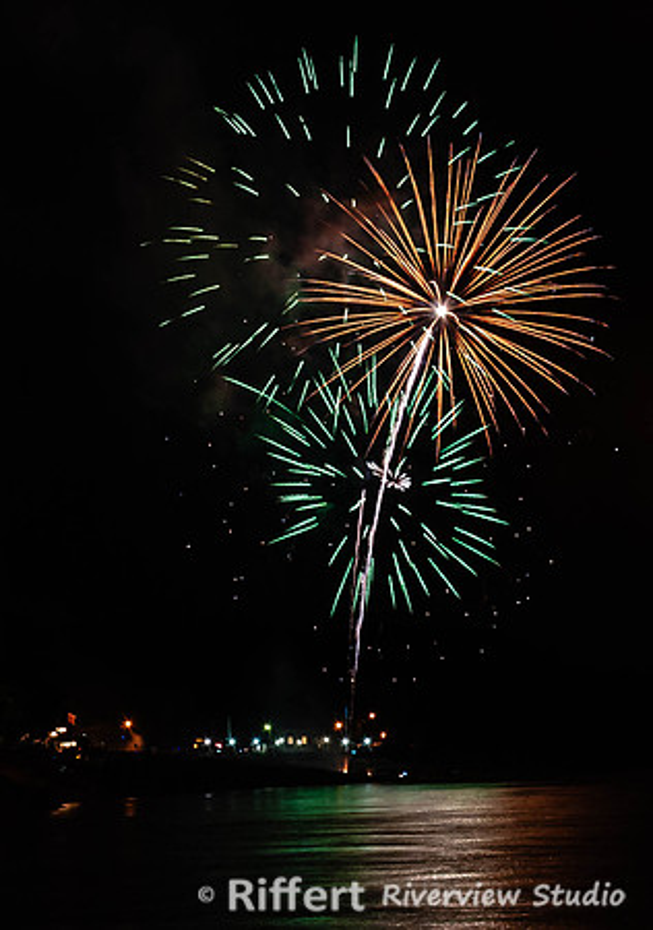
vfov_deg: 9.3
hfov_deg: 6.5
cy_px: 448
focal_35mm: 217
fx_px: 5694
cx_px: 757
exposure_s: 7.7
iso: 100
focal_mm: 75
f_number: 13
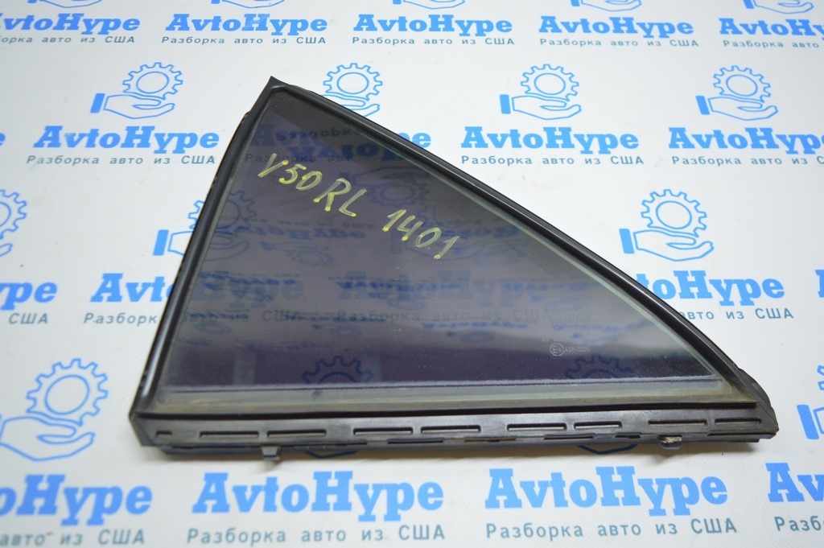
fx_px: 686
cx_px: 412
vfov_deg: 43.5
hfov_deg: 62.0
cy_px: 274
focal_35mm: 30
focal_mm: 20
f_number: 3.5
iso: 400
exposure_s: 1/50
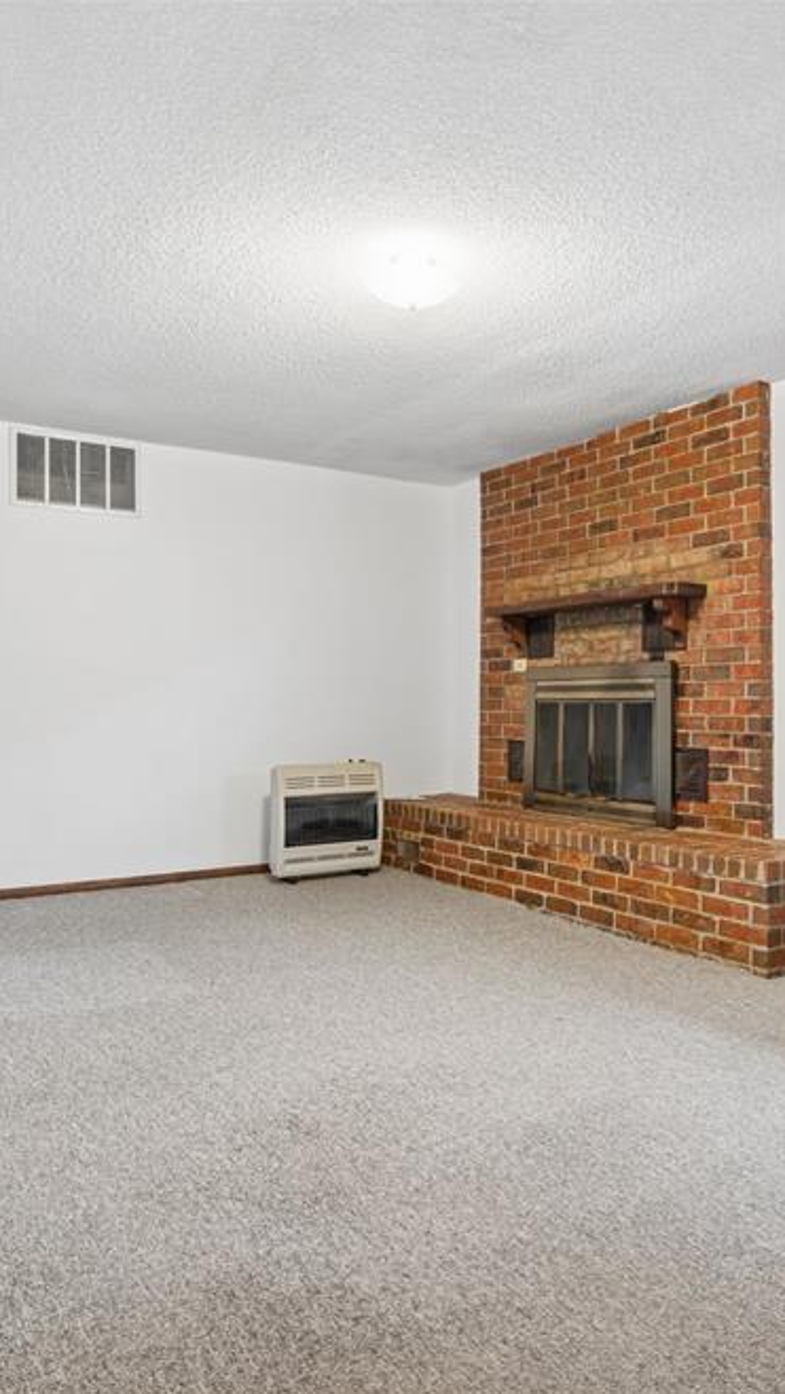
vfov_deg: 71.9
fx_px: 962
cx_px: 469
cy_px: 719
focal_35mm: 26
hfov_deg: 44.2
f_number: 8
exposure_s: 1/2
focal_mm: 16
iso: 200
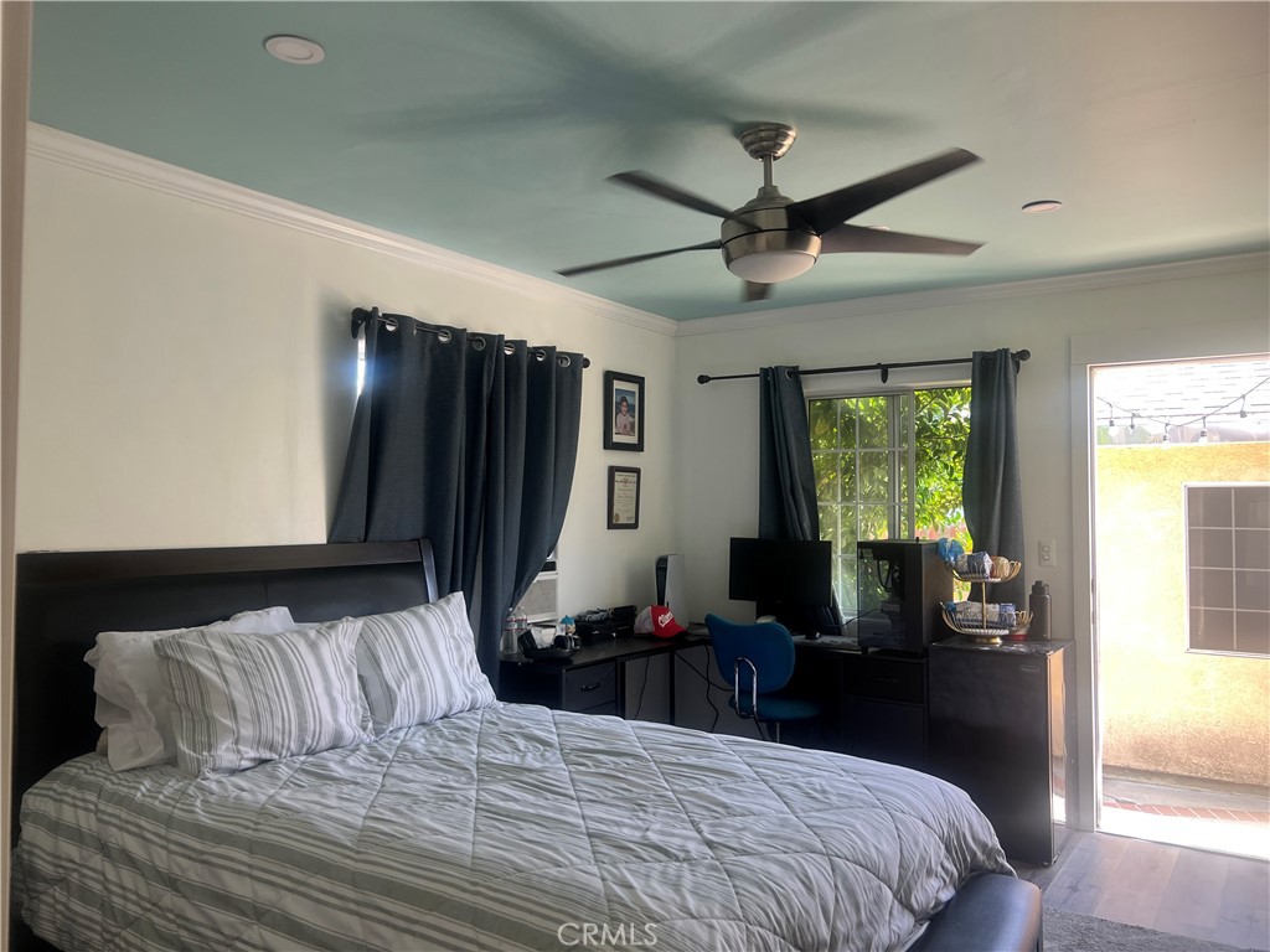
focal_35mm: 26
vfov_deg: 53.1
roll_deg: -0.2
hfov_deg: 67.3
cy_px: 476
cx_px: 635
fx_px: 954
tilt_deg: +3.1
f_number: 1.5
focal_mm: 5.7
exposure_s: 1/120
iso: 64
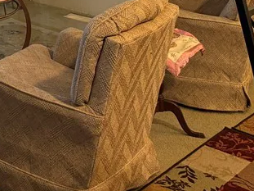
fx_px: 579
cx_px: -78
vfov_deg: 17.2
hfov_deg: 22.2
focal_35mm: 79
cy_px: -78
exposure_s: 1/60
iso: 320
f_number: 1.78
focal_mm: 6.76
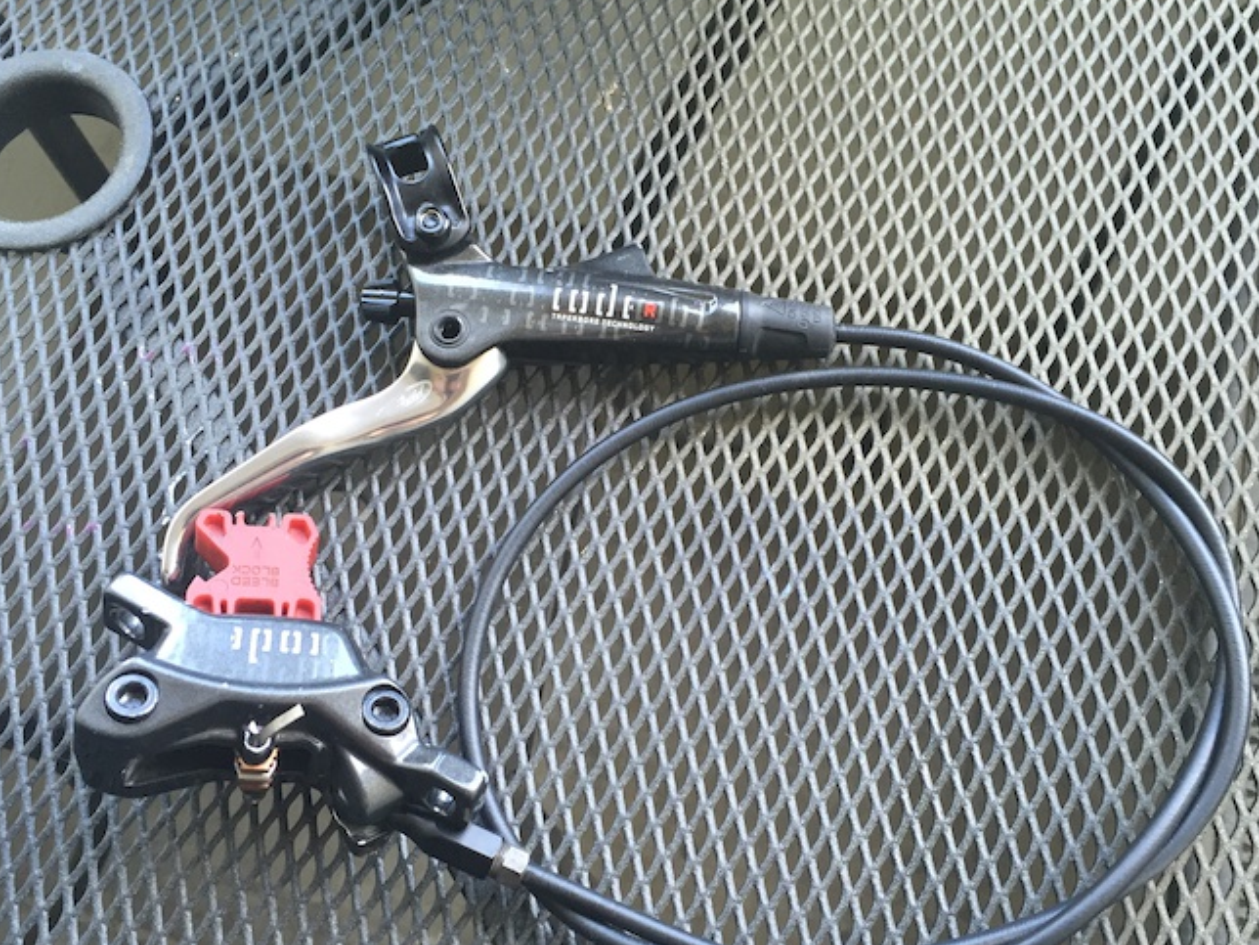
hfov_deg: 51.4
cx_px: 626
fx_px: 1309
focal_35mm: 36
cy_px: 558
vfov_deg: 39.5
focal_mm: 4.15
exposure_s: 1/30
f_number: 2.2
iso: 64
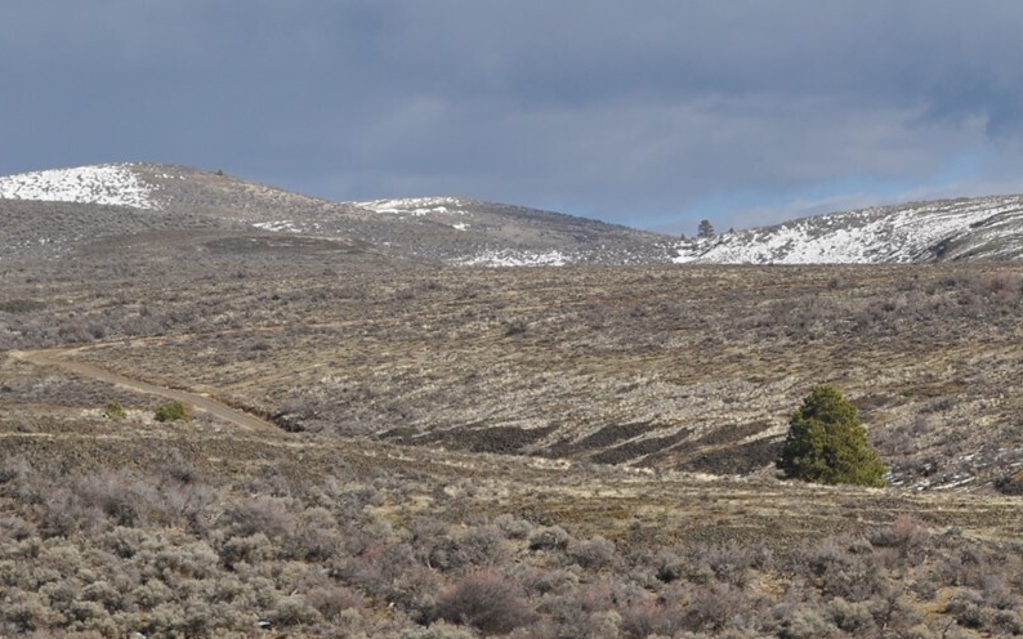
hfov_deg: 12.3
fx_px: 4739
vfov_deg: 7.7
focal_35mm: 170
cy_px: 56
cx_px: 648
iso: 200
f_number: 10
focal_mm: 52
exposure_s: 1/400
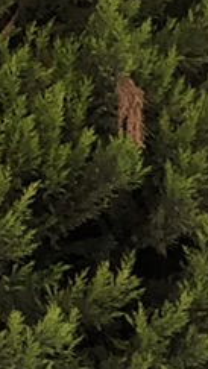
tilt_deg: -11.4
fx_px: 2359
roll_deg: -0.8
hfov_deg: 4.7
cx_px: 750
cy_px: 1222
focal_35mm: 241
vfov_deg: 7.5
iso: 20
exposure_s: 1/432
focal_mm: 4
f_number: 1.8
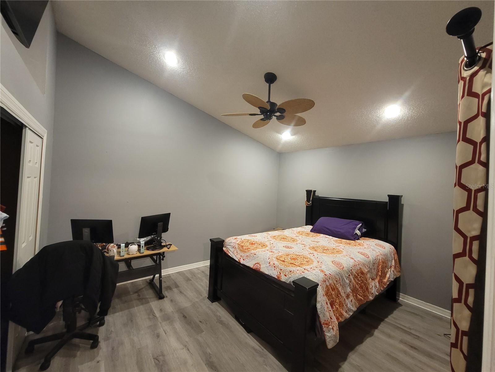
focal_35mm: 13
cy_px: 186
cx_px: 248
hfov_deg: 106.2
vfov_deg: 89.9
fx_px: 186
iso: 640
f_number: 2.2
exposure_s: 1/30
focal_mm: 2.2
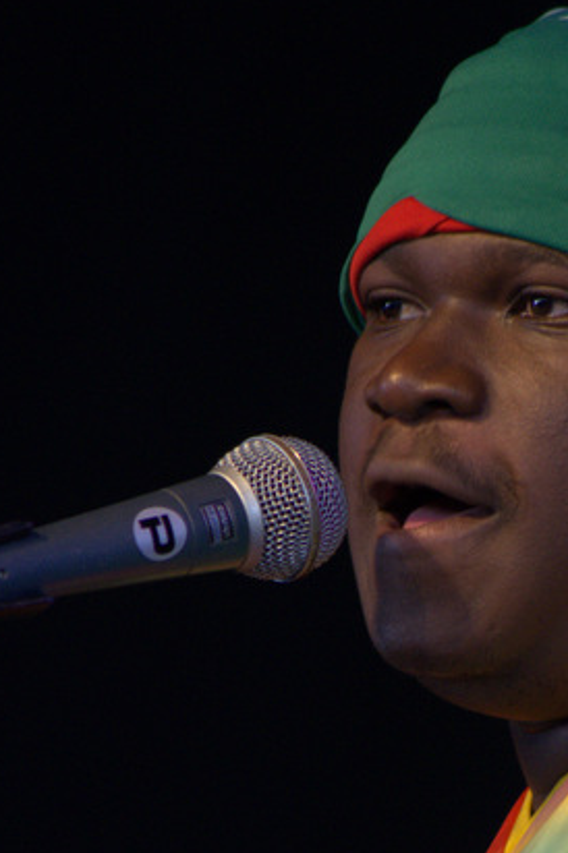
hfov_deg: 1.7
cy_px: 654
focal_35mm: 786
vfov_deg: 2.6
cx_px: 417
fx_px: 18632
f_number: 5.6
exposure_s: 1/80
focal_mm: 300
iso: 2500
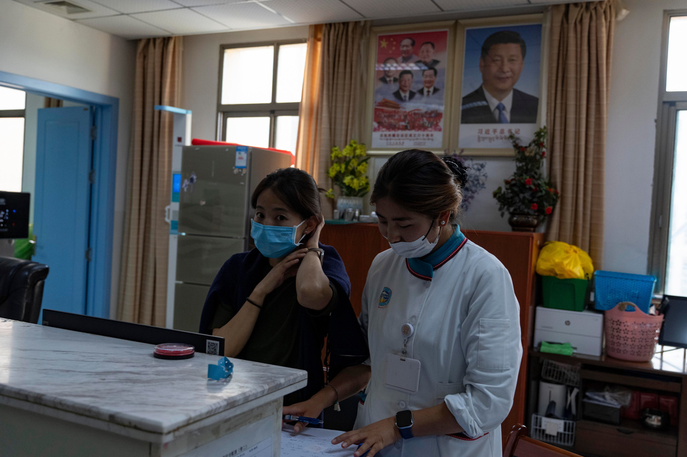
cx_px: 344
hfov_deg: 54.4
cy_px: 228
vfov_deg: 37.8
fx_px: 668
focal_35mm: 35
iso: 2000
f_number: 4
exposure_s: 1/250
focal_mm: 35
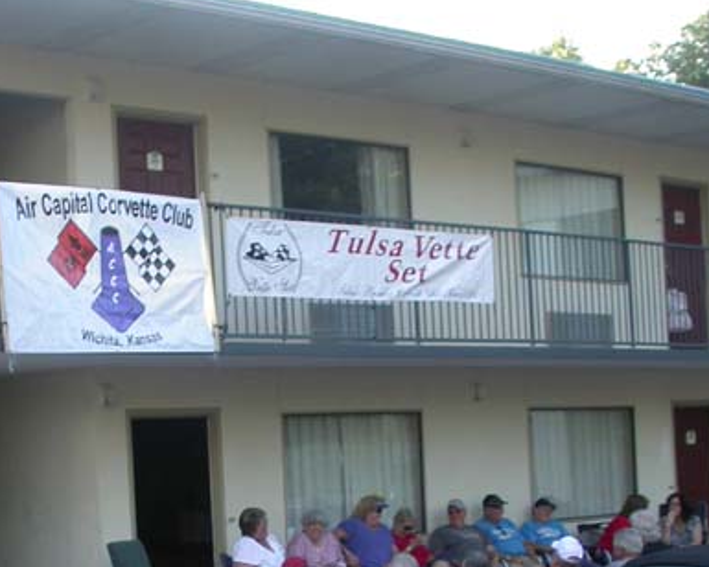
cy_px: 508
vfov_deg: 19.6
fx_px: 1616
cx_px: 228
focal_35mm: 77
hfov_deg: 24.6
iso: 100
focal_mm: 7.85
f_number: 3.7
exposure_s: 1/87.8
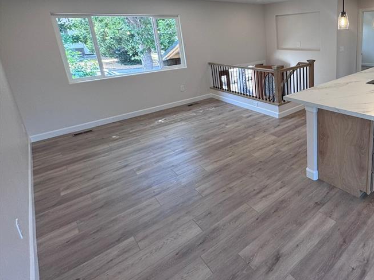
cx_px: 293
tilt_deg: -14.8
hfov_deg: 69.9
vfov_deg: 59.5
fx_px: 238
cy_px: 92
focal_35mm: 22
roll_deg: +1.5
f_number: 2.2
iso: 100
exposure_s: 1/120
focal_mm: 2.22
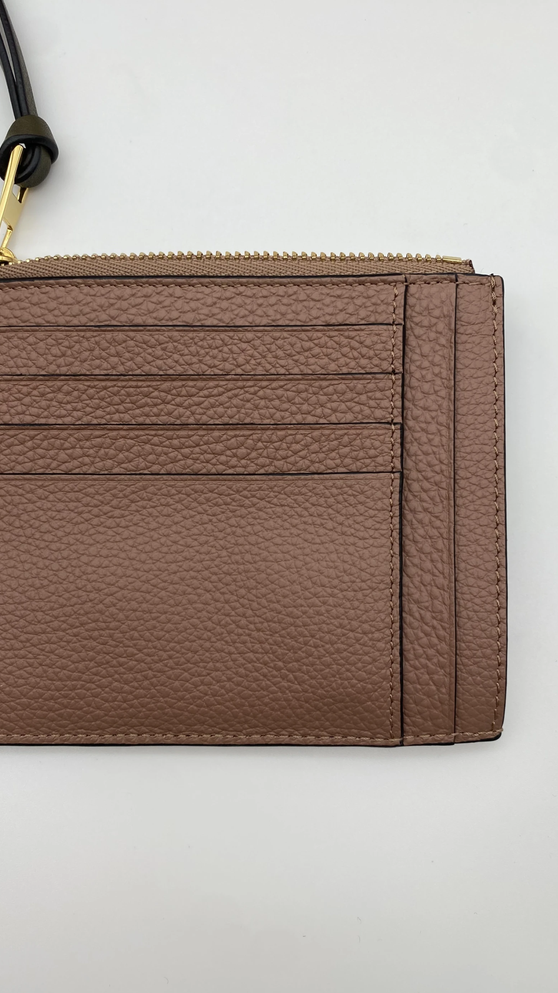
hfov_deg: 40.2
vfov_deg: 66.1
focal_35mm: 29
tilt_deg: -84.0
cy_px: 500
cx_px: 261
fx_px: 763
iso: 32
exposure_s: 1/140
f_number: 1.8
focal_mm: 4.25
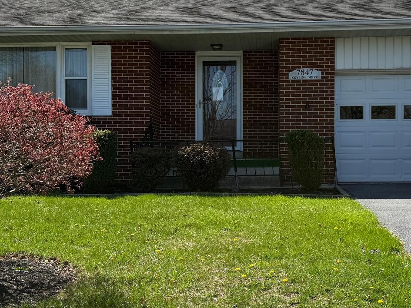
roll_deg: -0.3
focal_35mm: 52
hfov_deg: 36.8
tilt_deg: +0.2
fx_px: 617
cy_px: 154
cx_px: 215
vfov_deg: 28.0
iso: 80
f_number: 1.78
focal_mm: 6.76
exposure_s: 1/3145
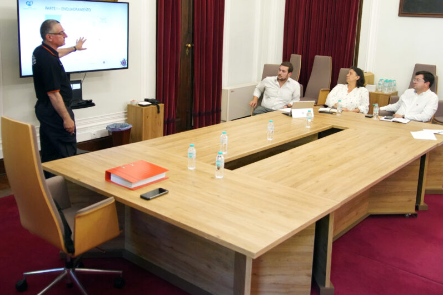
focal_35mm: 36
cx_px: 230
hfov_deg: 53.1
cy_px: 106
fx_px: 443
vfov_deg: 36.6
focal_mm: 28
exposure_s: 1/200
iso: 8000
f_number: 4
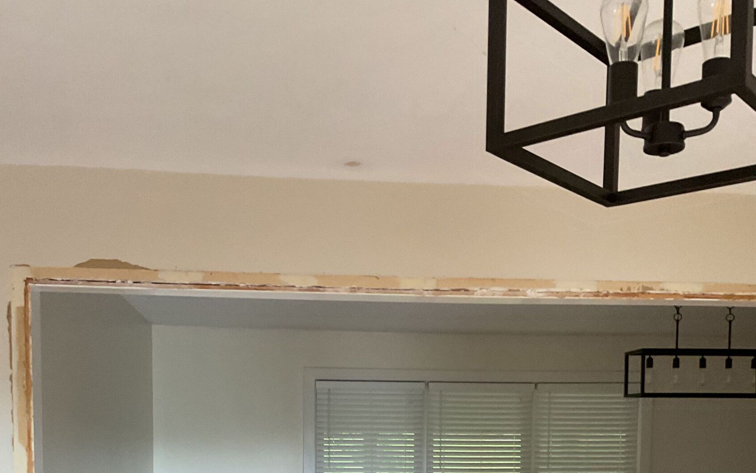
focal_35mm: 42
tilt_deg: -3.8
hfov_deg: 47.2
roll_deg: -1.3
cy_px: 497
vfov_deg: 28.3
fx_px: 865
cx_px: 376
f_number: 1.8
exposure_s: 1/60
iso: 160
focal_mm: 3
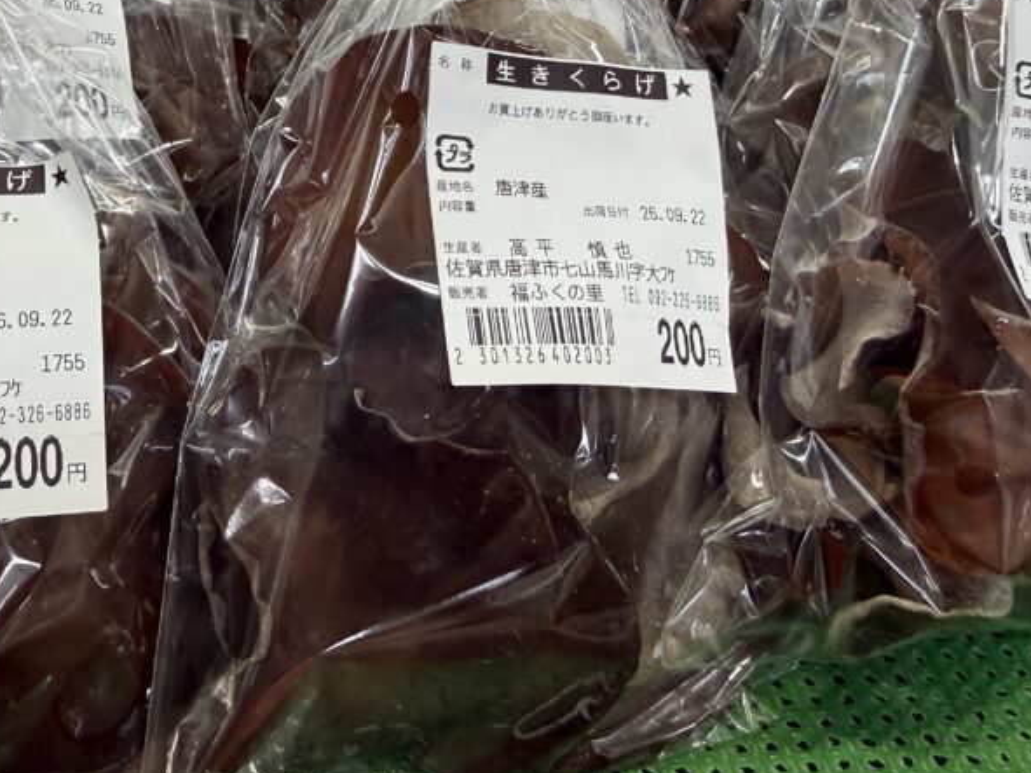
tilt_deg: -36.2
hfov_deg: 47.5
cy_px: 169
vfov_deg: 35.8
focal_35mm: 39
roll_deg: -3.4
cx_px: 396
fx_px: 1161
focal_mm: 2.22
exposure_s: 1/120
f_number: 2.2
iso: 100
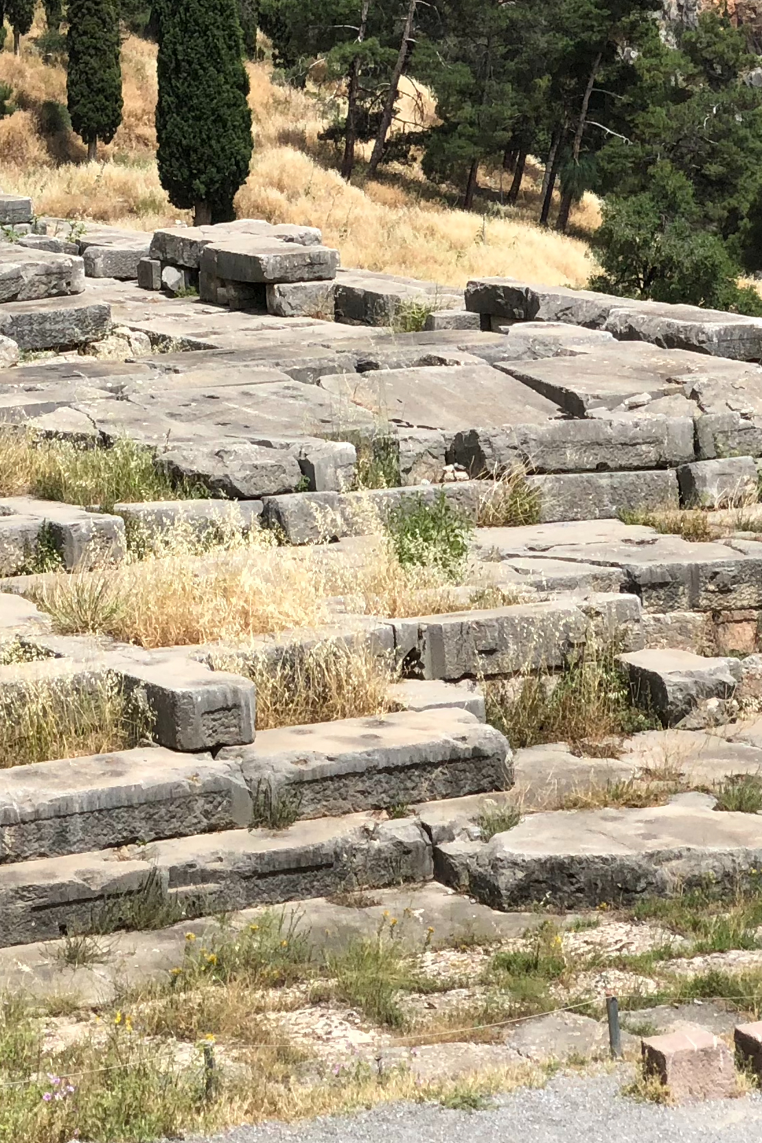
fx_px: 4159
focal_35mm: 131
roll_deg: +2.9
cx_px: -161
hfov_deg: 10.3
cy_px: 152
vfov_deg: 15.5
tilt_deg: -3.6
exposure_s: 1/1000
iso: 16
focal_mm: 6
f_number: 2.4
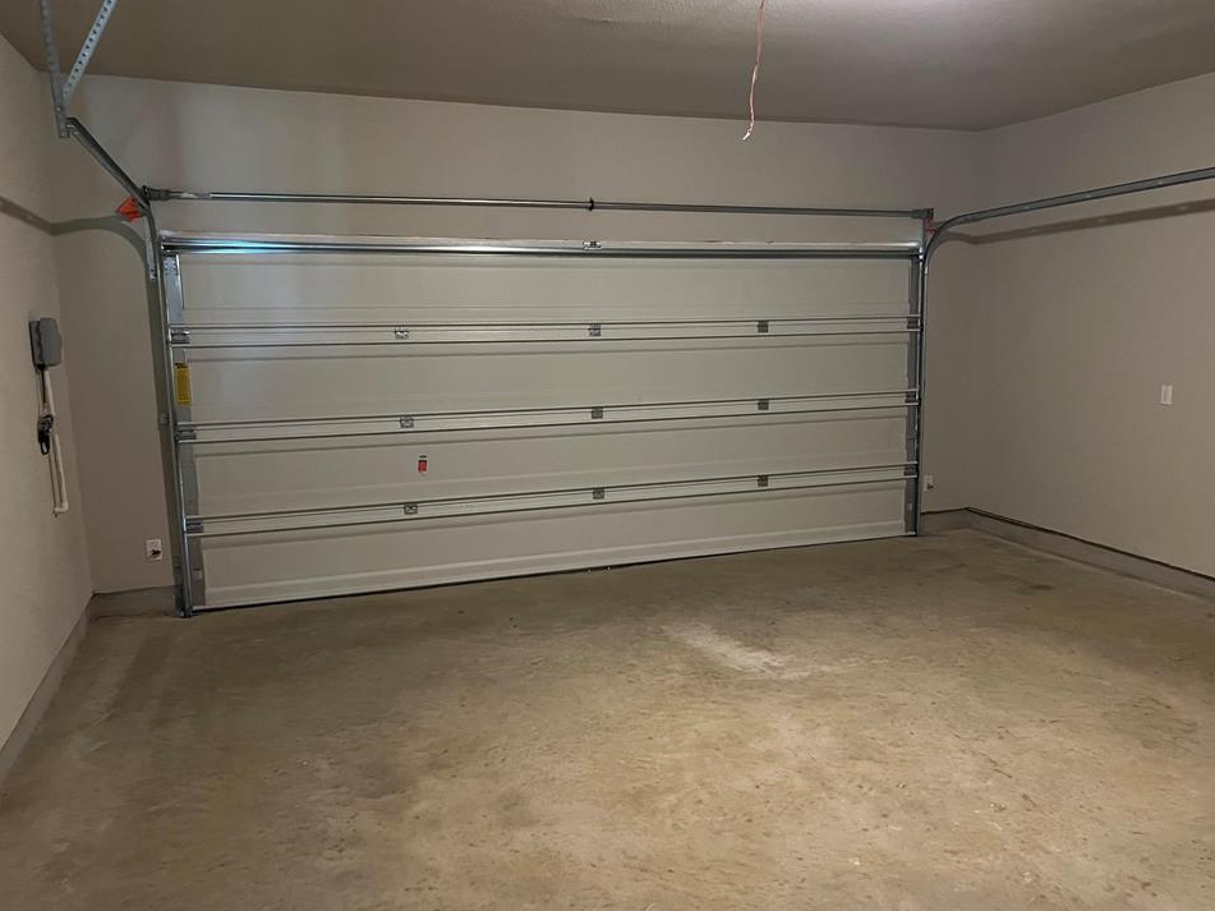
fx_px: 983
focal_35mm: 28
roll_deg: +0.8
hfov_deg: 63.4
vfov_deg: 49.7
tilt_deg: -9.8
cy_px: 452
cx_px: 632
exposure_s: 1/30
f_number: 1.5
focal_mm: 5.7
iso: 500
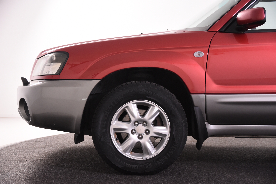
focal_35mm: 60
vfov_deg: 22.6
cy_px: 92
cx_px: 138
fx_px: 460
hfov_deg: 33.4
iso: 1600
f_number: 4.5
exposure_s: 1/80
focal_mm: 40
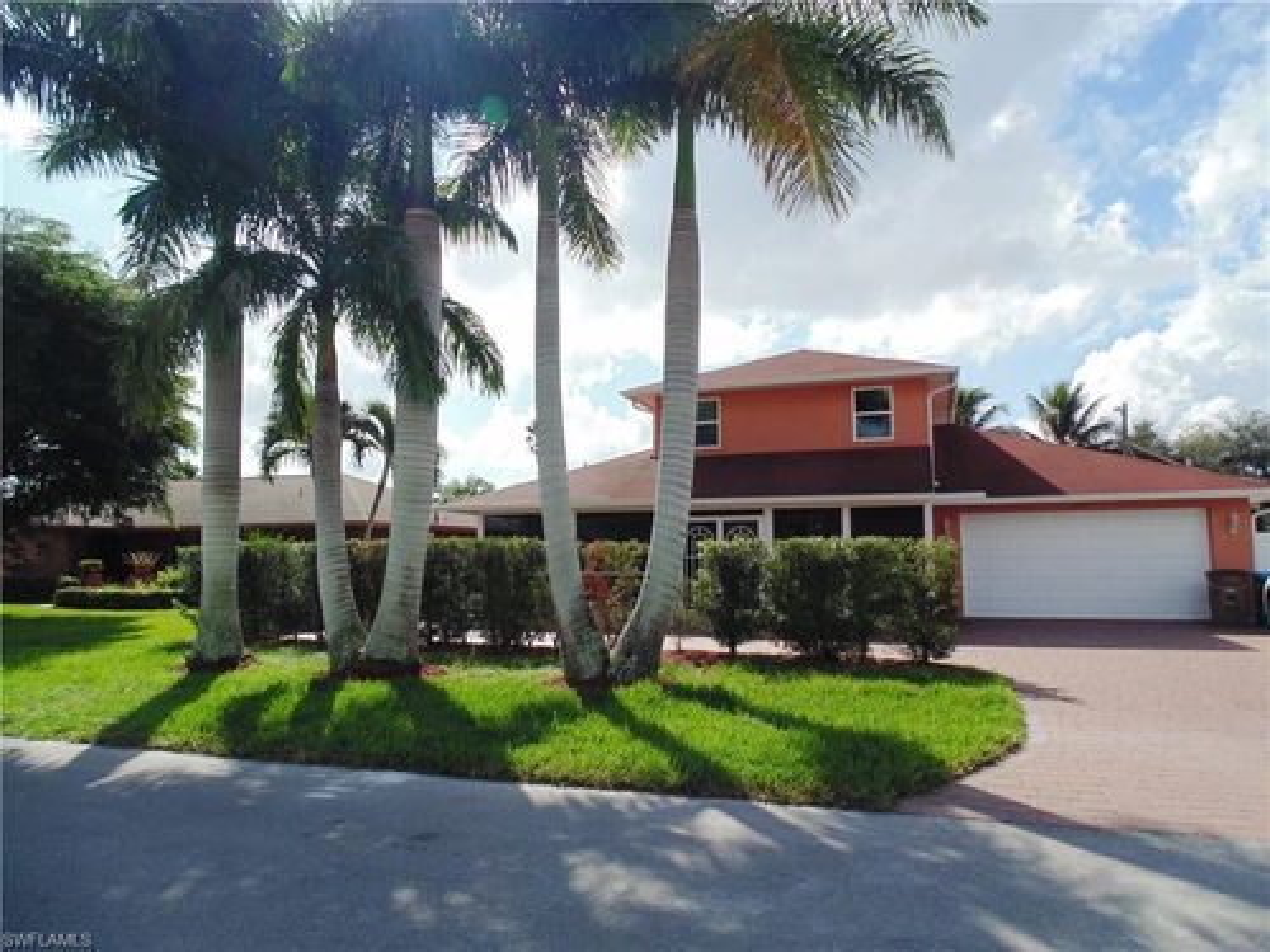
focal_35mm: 22
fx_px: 807
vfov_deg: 61.1
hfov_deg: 76.4
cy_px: 476
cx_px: 635
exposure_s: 1/125
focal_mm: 4
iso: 80
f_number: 9.7
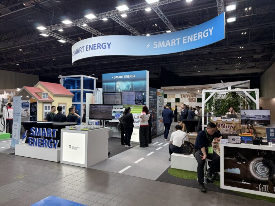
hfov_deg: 71.6
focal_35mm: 24
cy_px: 103
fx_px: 191
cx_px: 138
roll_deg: -0.2
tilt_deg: +1.4
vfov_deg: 56.8
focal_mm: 6.76
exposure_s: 1/240
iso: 125
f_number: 1.78
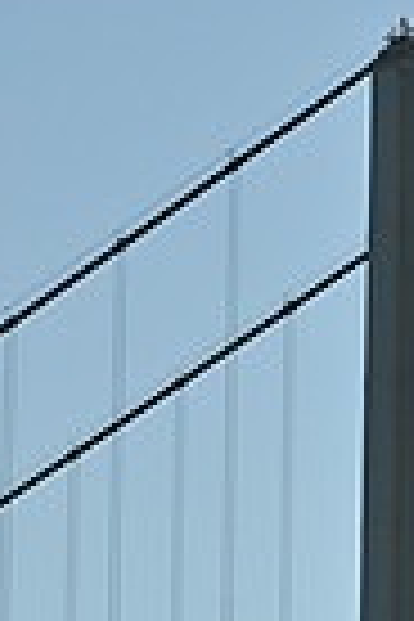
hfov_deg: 3.9
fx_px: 6141
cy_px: 1138
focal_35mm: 356
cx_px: 434
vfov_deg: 5.7
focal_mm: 85
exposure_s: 1/2000
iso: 320
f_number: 9
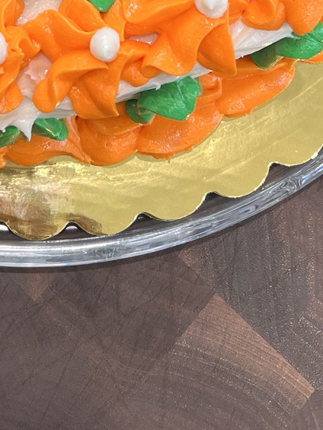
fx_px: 1144
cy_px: -199
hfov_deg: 15.9
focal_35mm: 92
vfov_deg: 18.9
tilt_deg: -71.7
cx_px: 53
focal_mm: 5.7
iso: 80
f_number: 1.5
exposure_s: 1/120
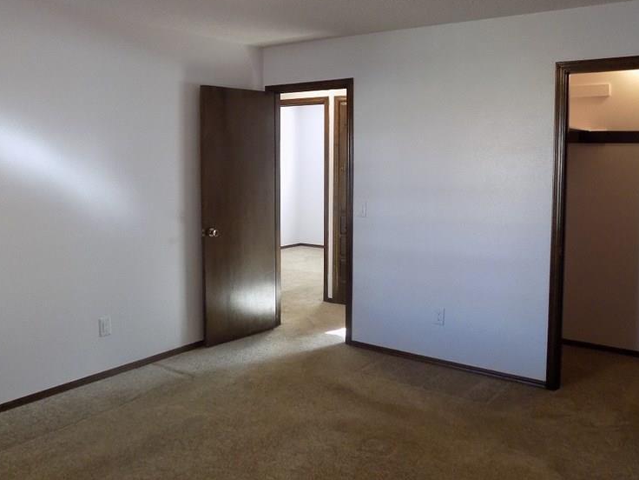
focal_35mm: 32
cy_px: 203
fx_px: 591
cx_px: 313
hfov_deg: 56.8
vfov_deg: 44.0
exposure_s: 1/30
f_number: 3.1
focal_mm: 4
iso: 250
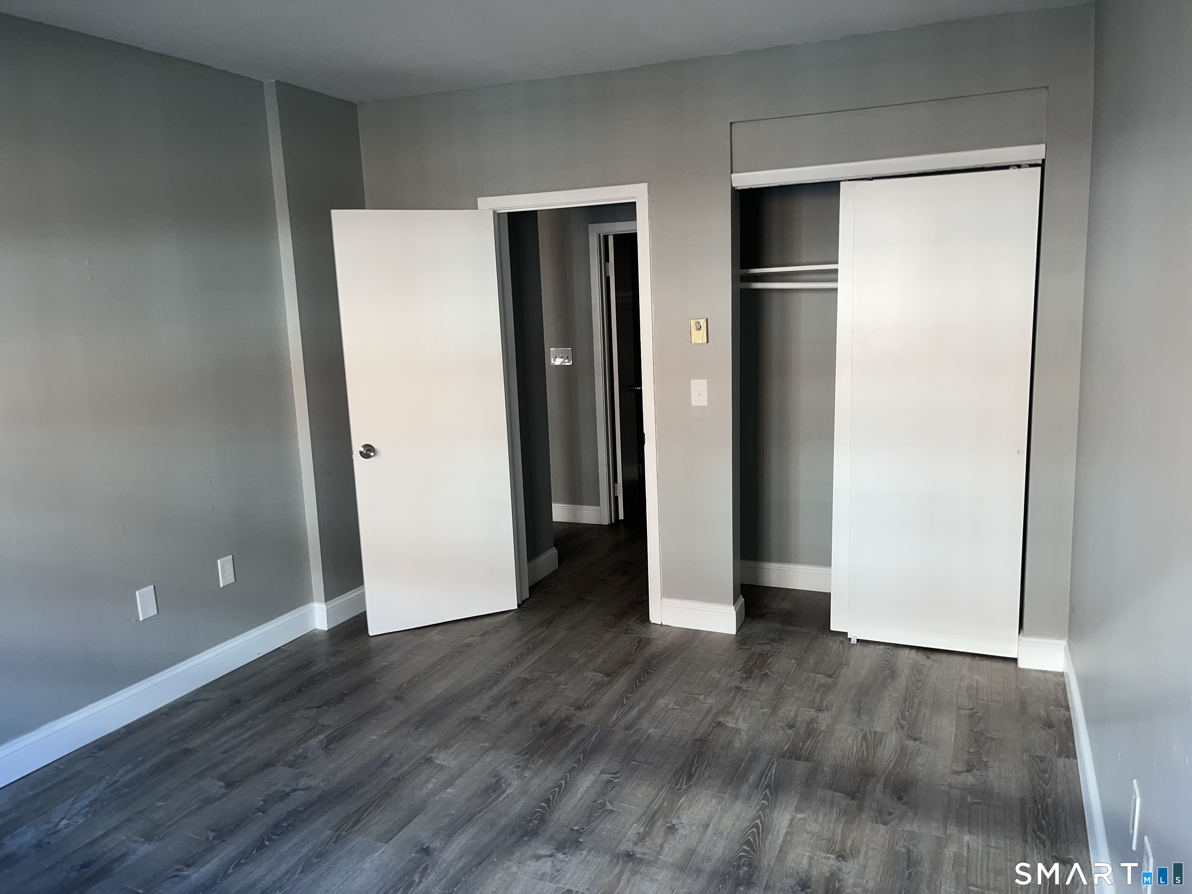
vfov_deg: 53.1
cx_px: 596
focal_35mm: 26
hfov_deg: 67.3
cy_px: 447
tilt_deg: -10.0
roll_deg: +2.7
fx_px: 895
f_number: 1.6
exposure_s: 1/33
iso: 40
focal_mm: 5.1
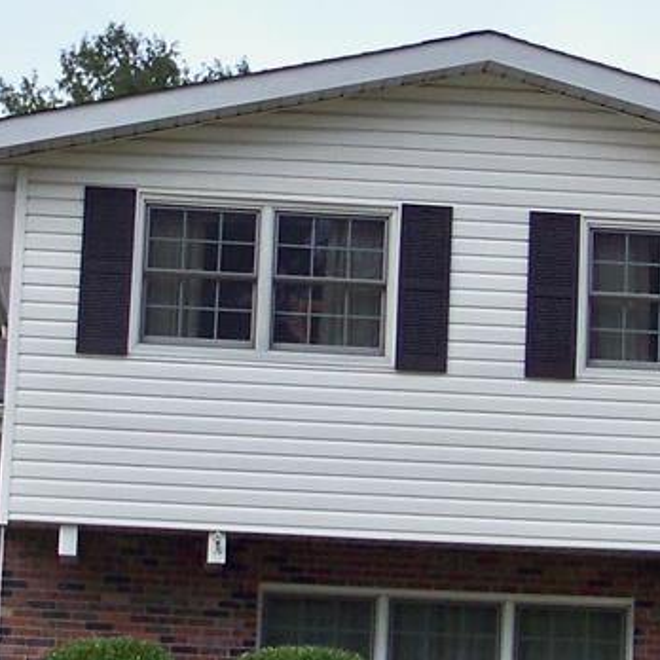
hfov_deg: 13.0
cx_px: 237
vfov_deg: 13.0
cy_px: 252
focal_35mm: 134
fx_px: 2891
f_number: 2.8
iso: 80
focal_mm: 5.85
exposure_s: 1/160
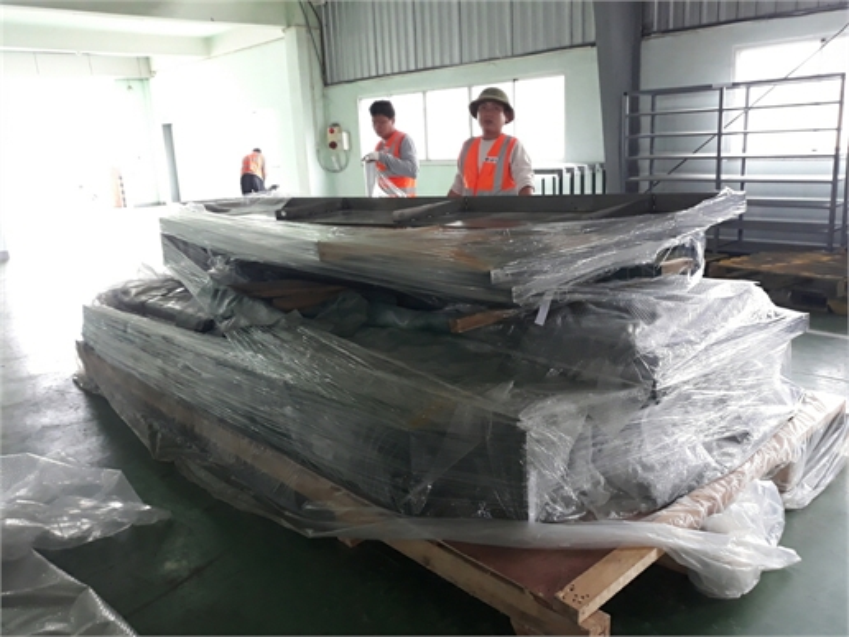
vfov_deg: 51.4
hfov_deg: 65.3
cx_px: 424
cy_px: 318
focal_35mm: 27
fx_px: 662
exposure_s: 1/33
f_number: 1.7
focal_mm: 3.71
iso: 160
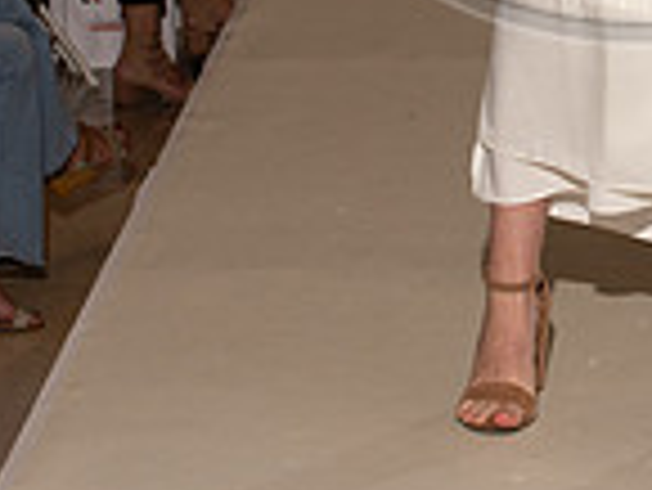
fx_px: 4392
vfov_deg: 6.2
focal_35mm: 233
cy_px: -409
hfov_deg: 8.4
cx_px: 650
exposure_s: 1/250
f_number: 9
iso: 800
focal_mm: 78
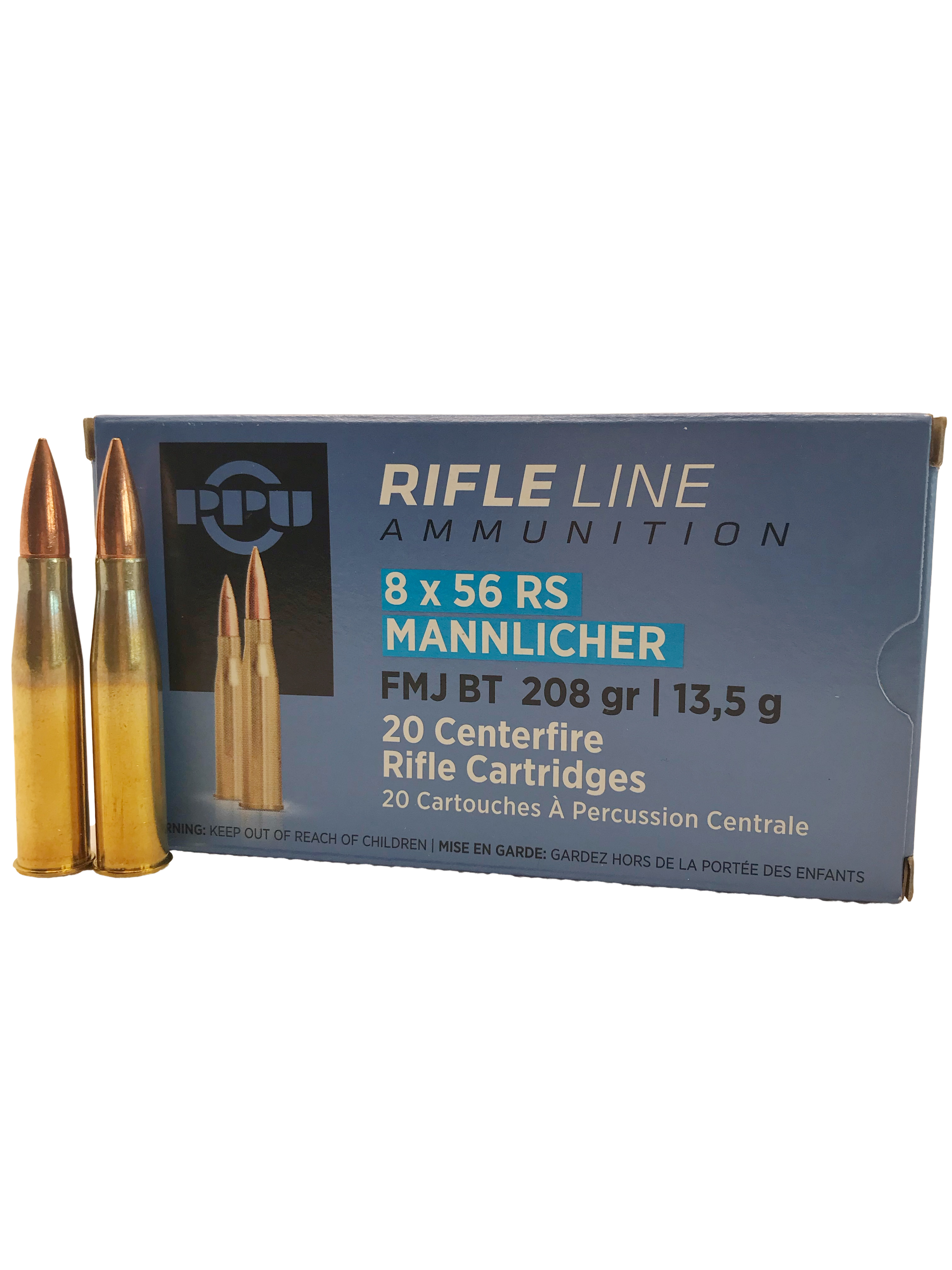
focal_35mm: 28
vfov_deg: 63.4
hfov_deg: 49.7
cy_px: 635
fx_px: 1027
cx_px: 476
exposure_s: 1/190
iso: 20
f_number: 1.8
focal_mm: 3.99
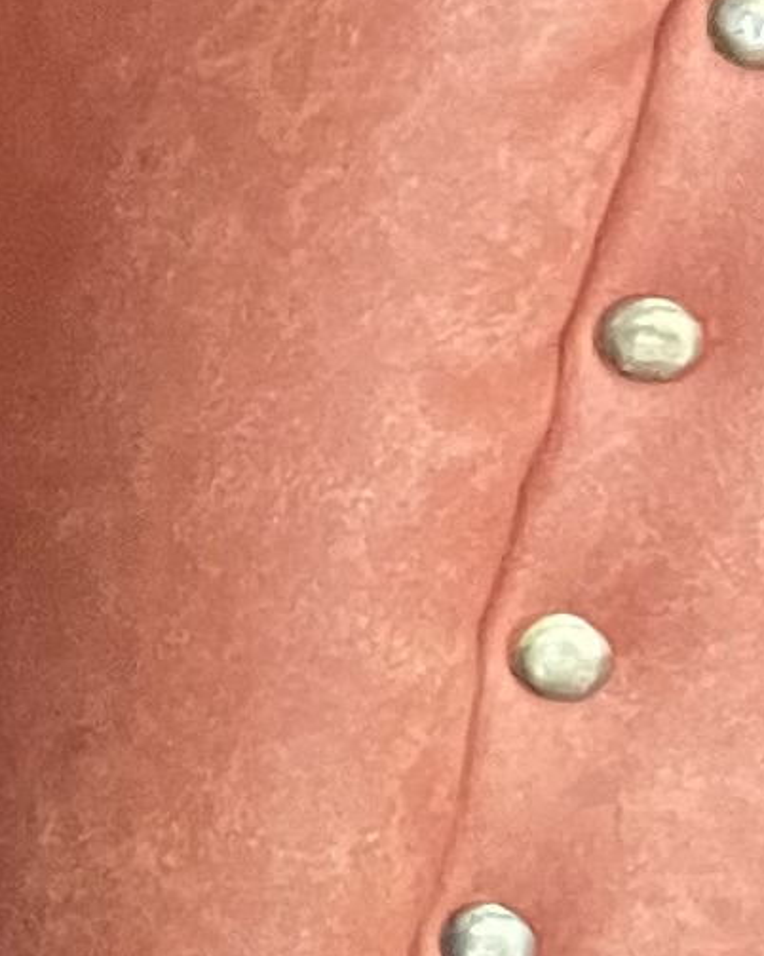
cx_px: -1946
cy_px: -466
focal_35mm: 180
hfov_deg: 7.1
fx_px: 5091
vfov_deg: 10.4
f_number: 2.2
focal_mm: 2.71
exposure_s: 1/45
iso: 400
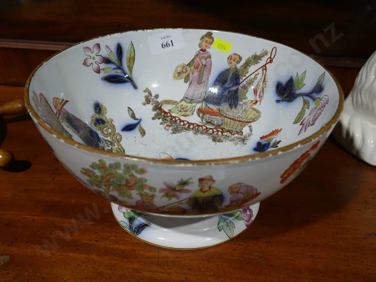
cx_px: 188
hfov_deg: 46.8
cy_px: 141
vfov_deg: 36.0
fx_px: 435
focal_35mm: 40
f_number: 4.5
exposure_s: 1/60
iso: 320
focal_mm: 20
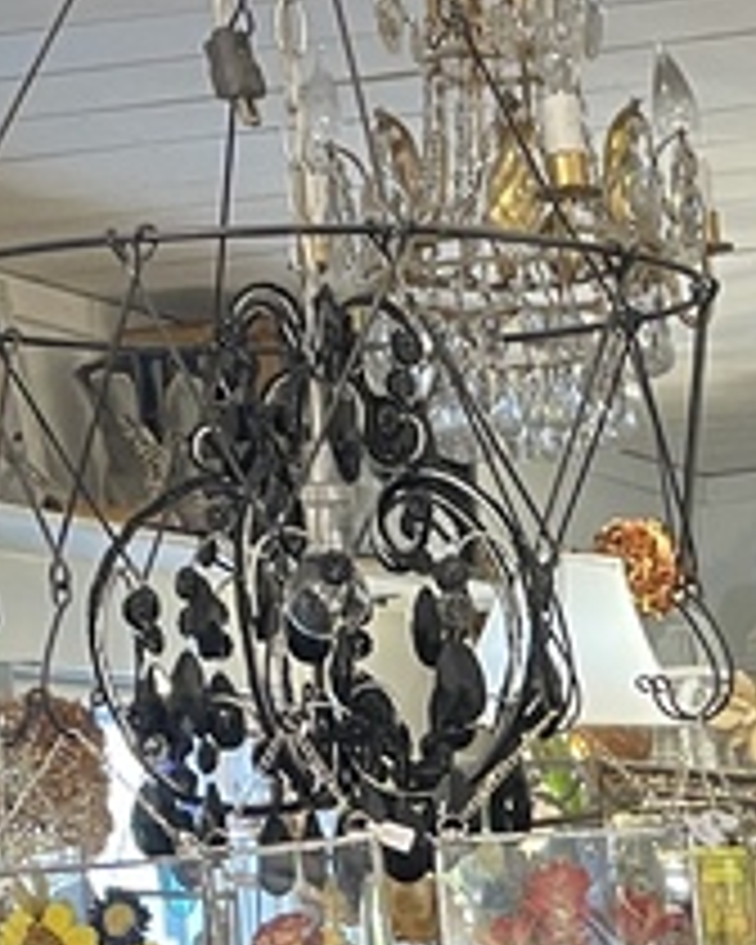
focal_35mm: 124
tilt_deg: -0.6
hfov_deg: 12.2
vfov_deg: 14.6
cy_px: 1350
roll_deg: +4.2
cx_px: 904
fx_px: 3468
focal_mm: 4.2
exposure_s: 1/60
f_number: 1.6
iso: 200
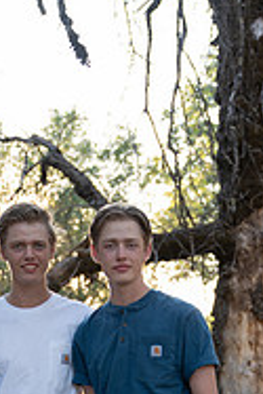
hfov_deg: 17.7
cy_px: 464
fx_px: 842
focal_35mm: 77
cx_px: 103
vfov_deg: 24.1
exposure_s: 1/160
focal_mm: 32
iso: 250
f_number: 2.8
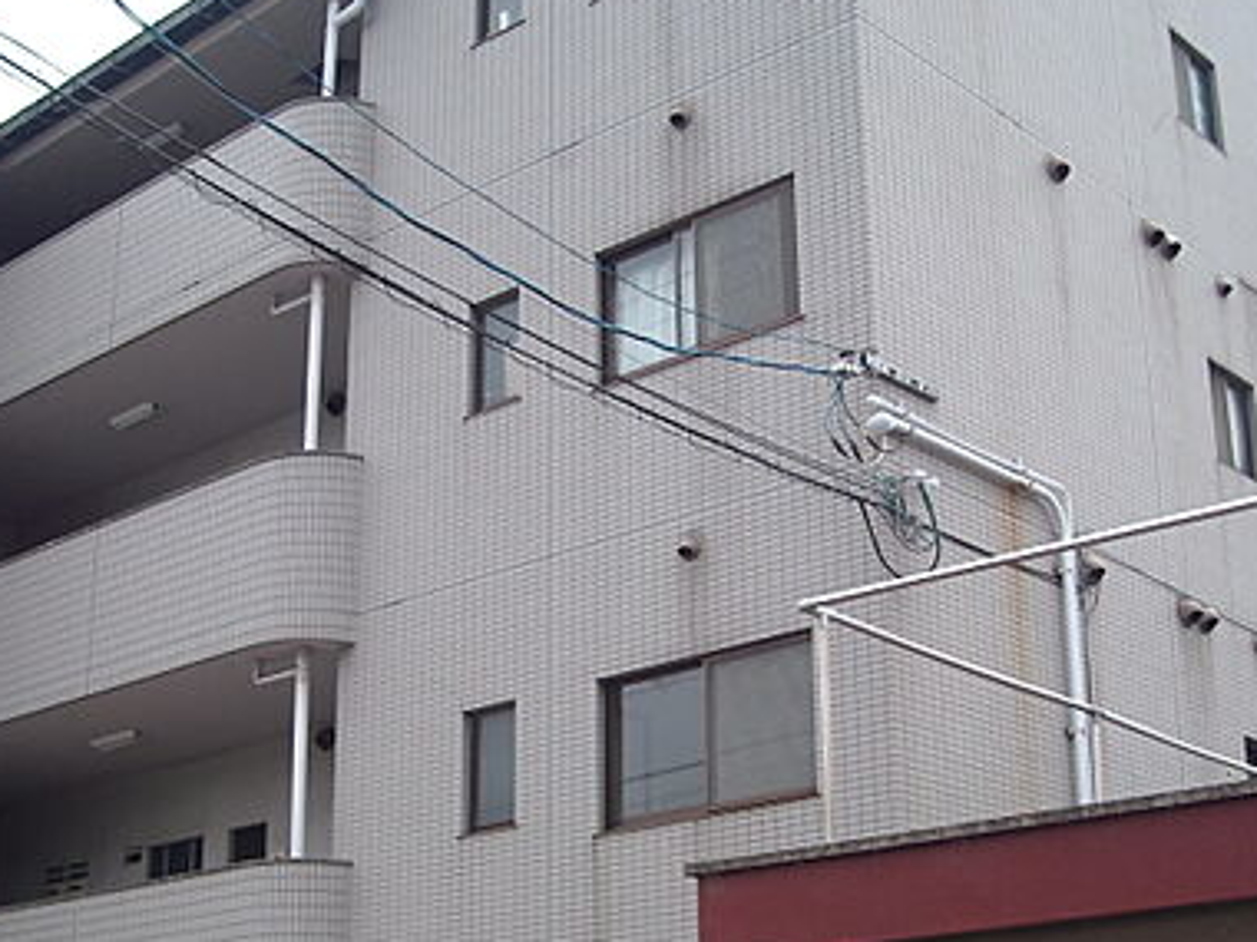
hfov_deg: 32.7
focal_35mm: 59
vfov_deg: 24.7
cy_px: 588
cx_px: 592
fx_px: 2142
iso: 64
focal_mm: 5.7
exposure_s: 1/184
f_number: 5.6
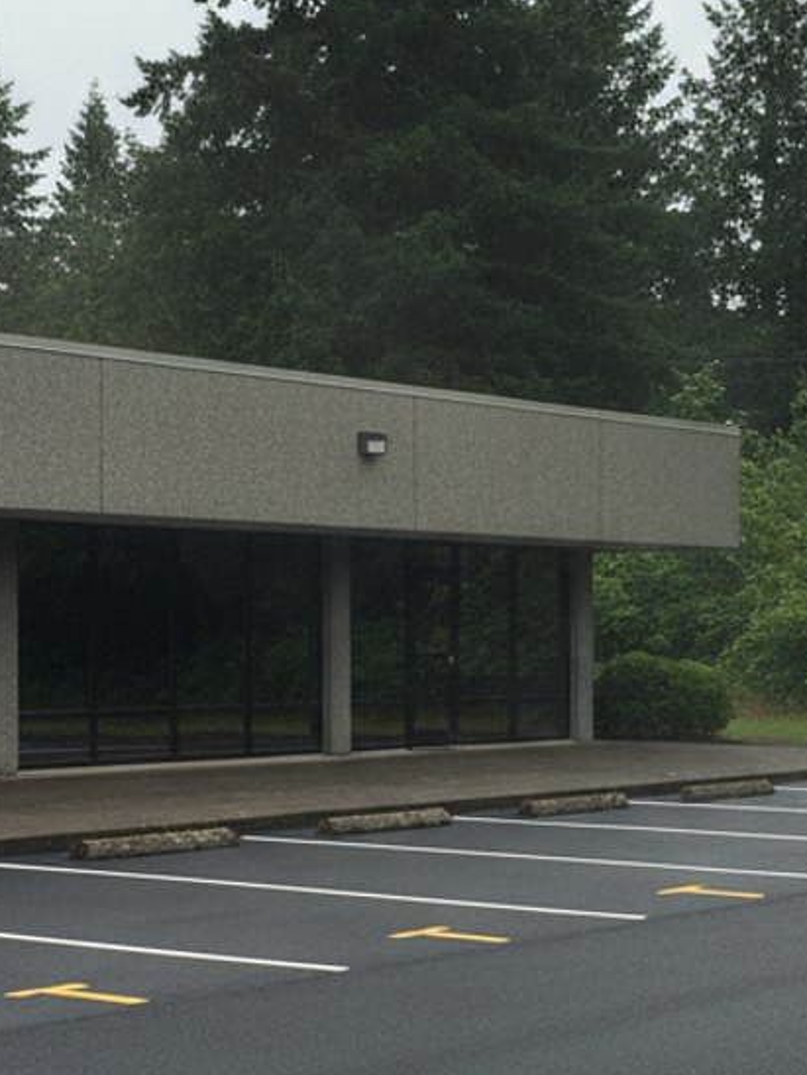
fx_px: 1770
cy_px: 688
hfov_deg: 25.6
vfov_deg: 33.6
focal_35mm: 57
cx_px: 495
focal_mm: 5.7
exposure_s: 1/162
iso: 614
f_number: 1.5
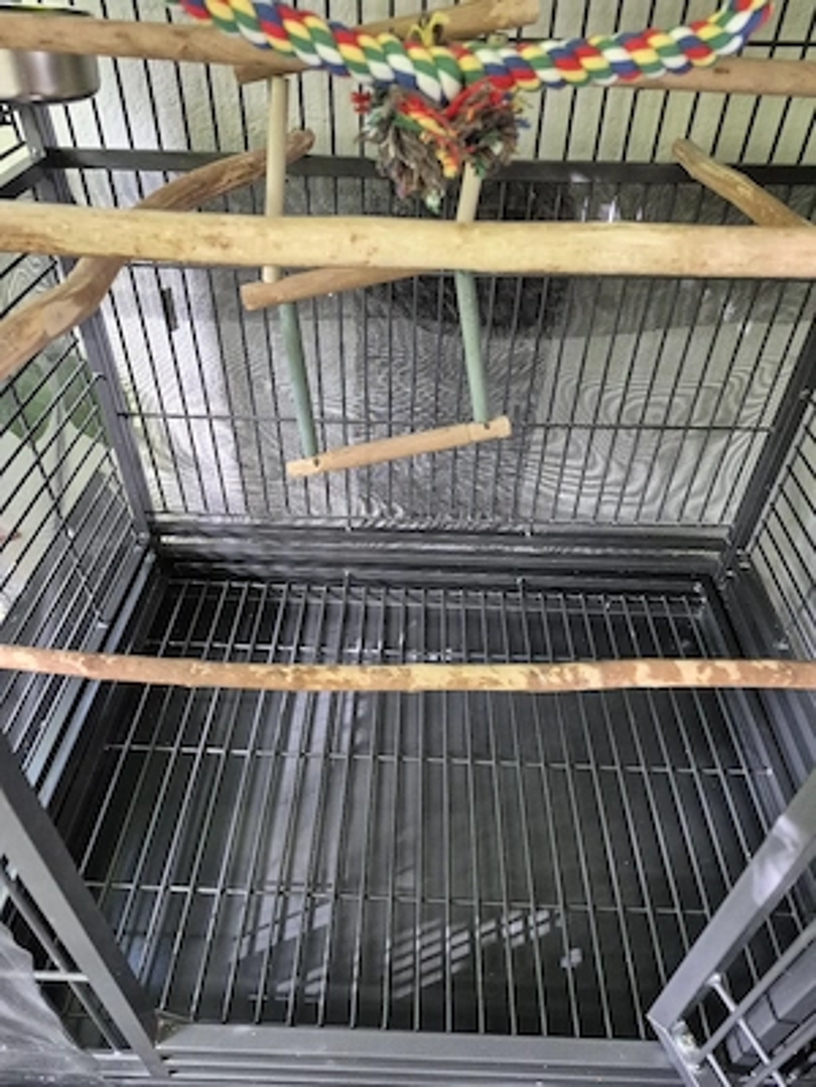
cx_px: 408
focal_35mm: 23
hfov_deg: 58.9
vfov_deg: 73.9
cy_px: 544
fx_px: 723
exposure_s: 1/100
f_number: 1.8
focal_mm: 5.4
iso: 1000
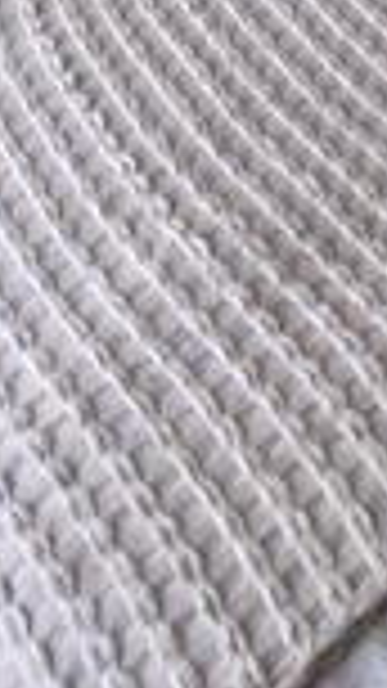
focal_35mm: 74
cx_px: 441
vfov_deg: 17.4
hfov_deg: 15.8
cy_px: -778
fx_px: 1351
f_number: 2.2
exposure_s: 1/50
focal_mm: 1.76
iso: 200
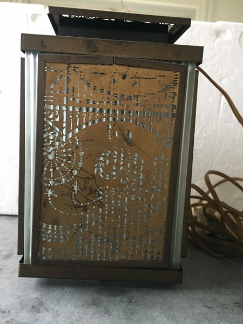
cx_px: 122
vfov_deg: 61.7
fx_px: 271
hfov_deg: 48.2
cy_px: 162
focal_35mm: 29
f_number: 2.2
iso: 250
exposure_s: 1/33
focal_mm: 4.15
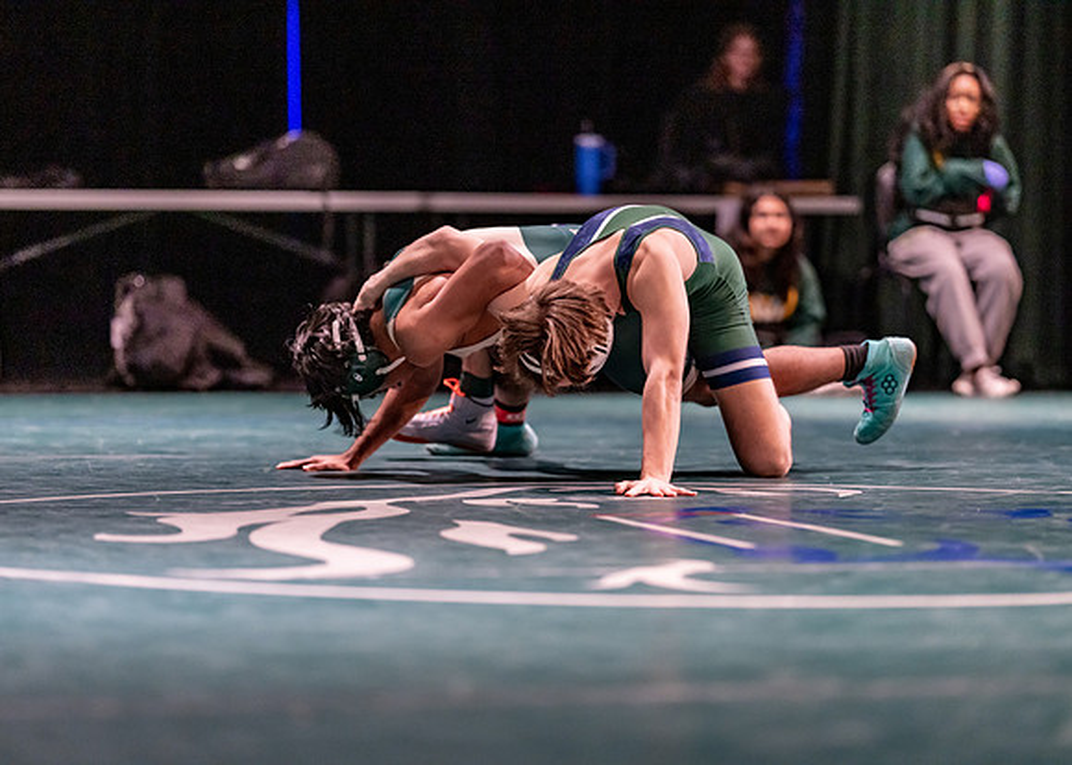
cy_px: 382
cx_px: 536
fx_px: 4306
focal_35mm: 141
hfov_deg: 14.2
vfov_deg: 10.2
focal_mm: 135
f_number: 1.8
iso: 2000
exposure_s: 1/800
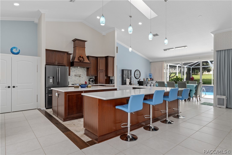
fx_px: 126
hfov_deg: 85.4
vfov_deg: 63.2
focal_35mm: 20
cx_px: 116
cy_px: 78
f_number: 8
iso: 320
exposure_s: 1/20
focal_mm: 13
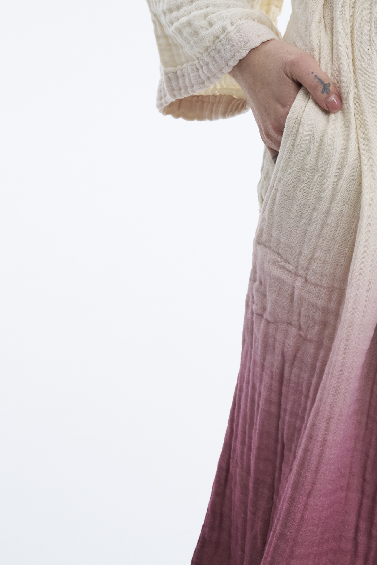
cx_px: 468
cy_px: -14
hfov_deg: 13.1
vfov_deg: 19.4
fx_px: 1599
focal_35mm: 102
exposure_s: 1/200
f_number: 8
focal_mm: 33.6
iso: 250
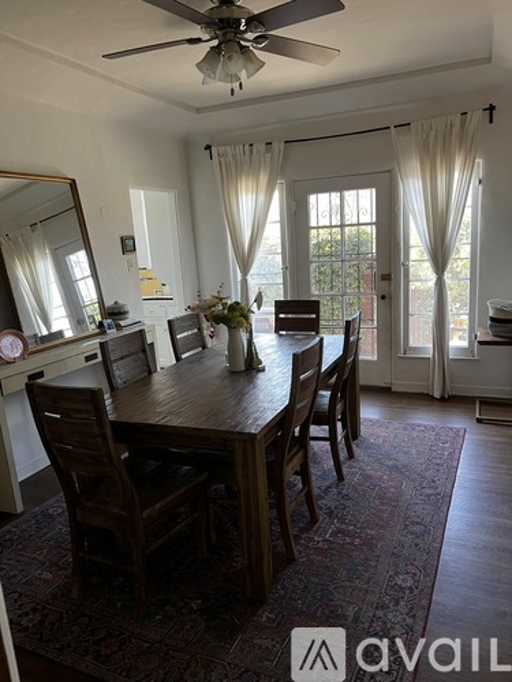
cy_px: 341
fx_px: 513
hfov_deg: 53.1
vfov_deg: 67.3
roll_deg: +4.6
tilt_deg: -10.9
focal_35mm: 26
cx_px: 256
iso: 200
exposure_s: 1/60
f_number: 1.5
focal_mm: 5.7
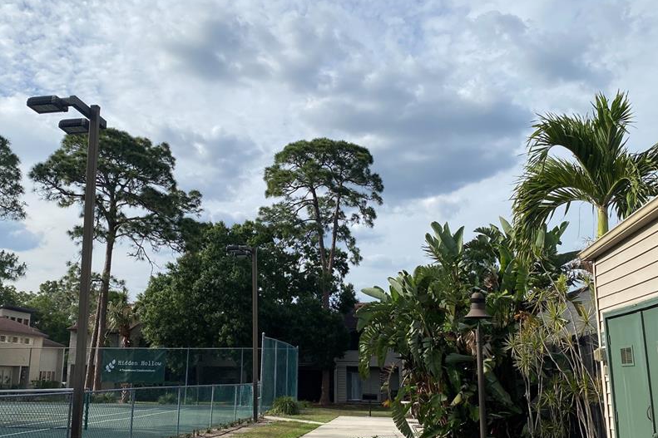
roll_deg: -1.9
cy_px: 248
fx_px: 640
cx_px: 319
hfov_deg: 54.4
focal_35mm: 35
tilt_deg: +11.8
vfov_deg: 37.8
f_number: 1.8
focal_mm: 4.25
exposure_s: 1/3497
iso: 32
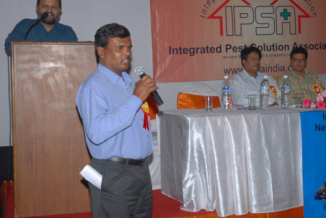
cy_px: 89
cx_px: 199
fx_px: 513
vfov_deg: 23.9
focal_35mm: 57
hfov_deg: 35.1
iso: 400
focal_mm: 29
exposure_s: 1/125
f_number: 5.6
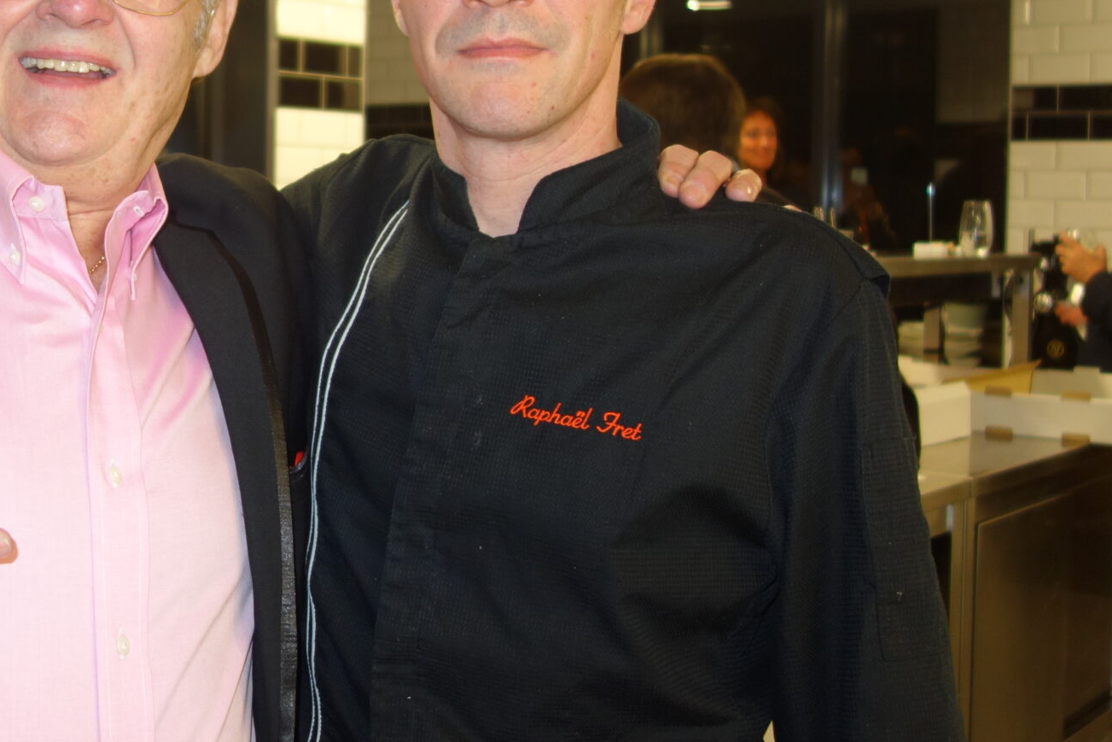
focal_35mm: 55
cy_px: 227
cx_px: 194
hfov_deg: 34.9
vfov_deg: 24.5
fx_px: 1699
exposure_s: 1/60
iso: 125
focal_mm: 10.4
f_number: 1.8
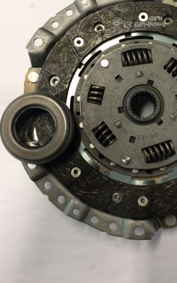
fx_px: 309
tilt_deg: -84.4
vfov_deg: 49.0
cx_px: 135
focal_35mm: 40
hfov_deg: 31.3
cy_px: 113
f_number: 2.2
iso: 100
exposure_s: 1/33
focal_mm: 4.15
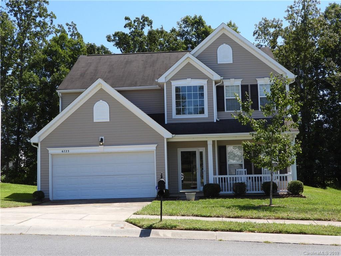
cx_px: 170
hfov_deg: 42.9
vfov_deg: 32.9
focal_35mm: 44
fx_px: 433
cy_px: 128
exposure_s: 1/800
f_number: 3.2
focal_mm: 7.9
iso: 100
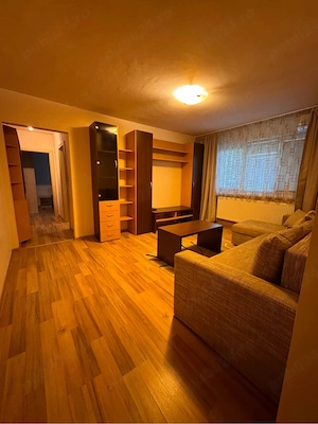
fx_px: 171
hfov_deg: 85.7
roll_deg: -1.2
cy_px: 212
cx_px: 159
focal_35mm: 14
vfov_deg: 102.1
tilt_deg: -9.9
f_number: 2.2
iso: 1000
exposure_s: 1/33
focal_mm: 2.22
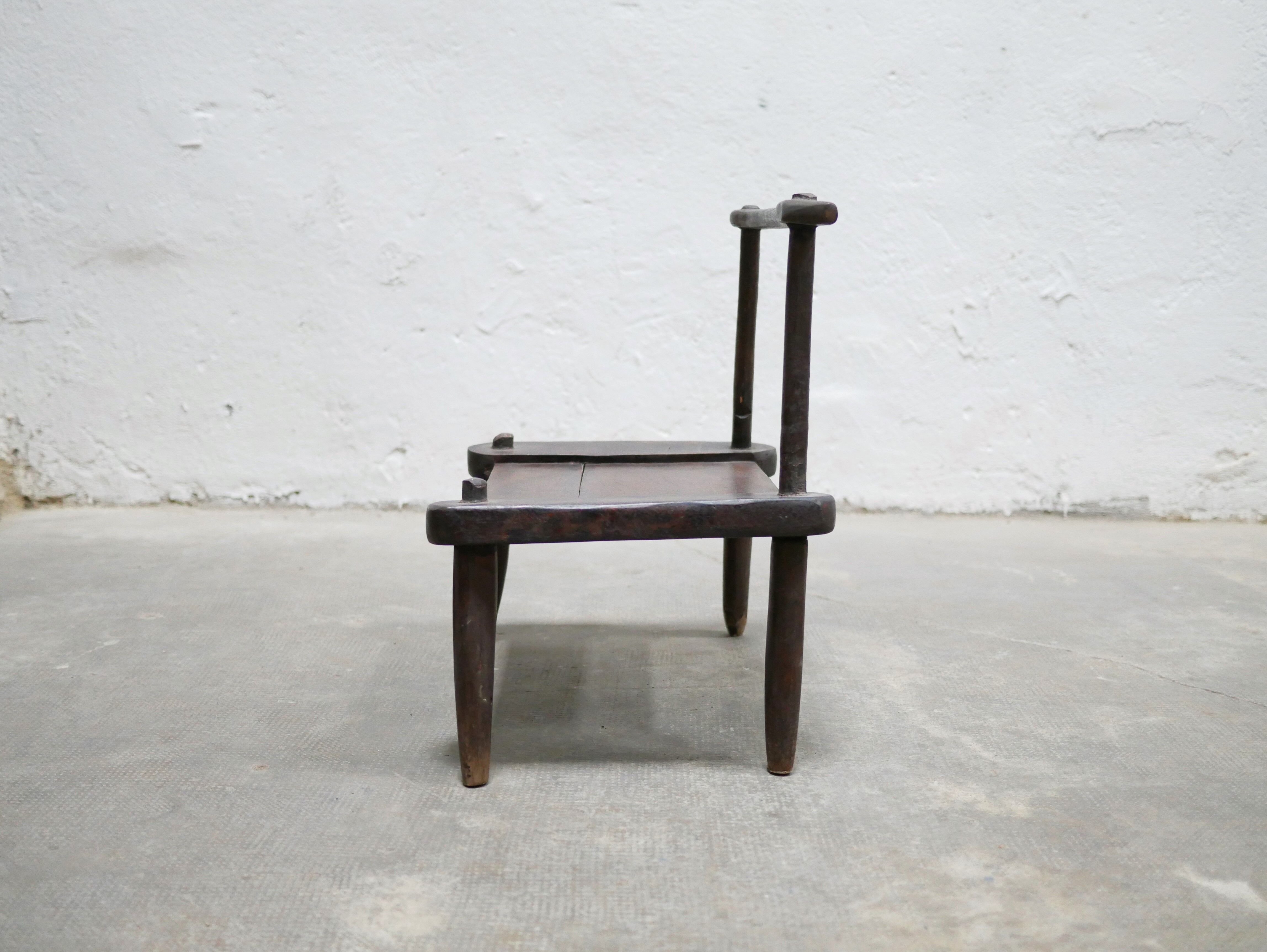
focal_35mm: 40
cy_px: 476
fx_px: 1465
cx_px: 634
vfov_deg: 36.0
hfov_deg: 46.8
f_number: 1.7
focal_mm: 20
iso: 1600
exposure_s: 1/60
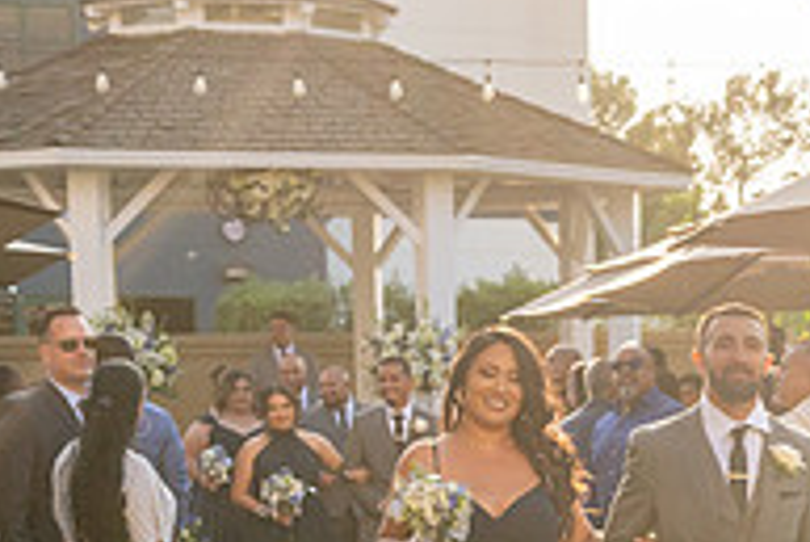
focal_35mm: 120
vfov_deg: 11.1
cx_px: 835
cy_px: 763
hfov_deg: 16.6
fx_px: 2702
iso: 400
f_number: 6.3
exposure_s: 1/1600
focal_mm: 40
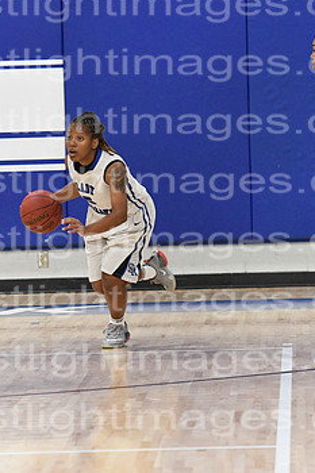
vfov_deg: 6.1
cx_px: 103
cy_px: 213
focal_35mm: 336
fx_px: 4412
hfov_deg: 4.1
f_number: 4
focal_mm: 135
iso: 5000
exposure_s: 1/640
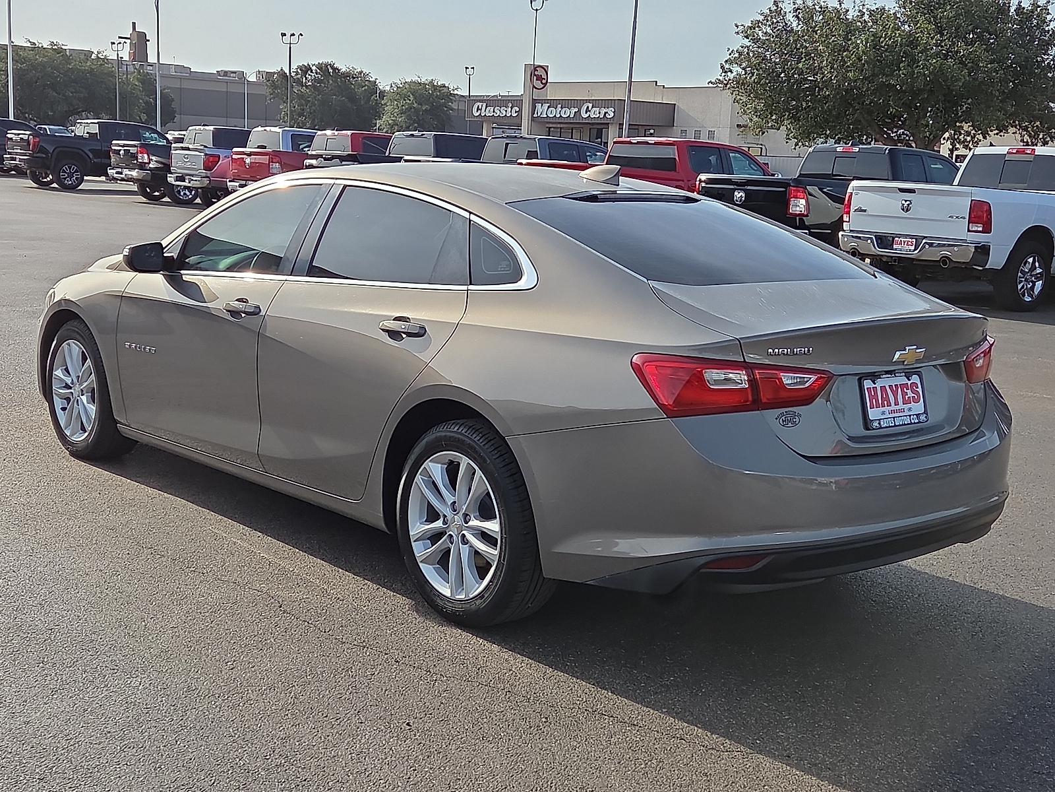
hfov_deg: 42.1
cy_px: 396
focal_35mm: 45
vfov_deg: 32.2
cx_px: 528
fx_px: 1371
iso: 25
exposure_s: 1/1667
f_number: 1.8
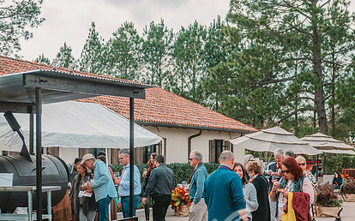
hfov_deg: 25.8
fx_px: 773
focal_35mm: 80
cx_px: 201
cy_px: 160
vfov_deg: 16.2
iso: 80
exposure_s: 1/320
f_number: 5.6
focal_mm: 56
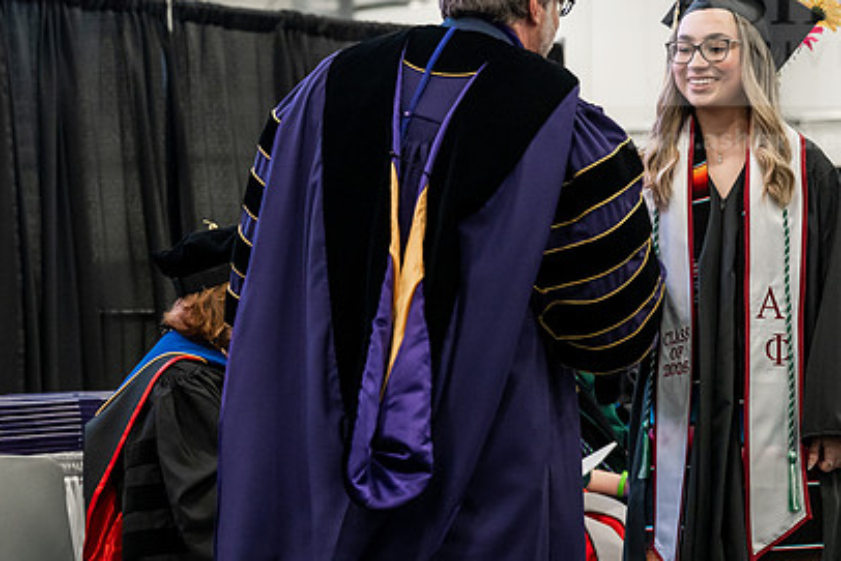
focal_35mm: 123
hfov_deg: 16.6
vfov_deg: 11.1
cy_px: 183
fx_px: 2874
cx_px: 530
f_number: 4.5
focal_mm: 86
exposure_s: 1/200
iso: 4000
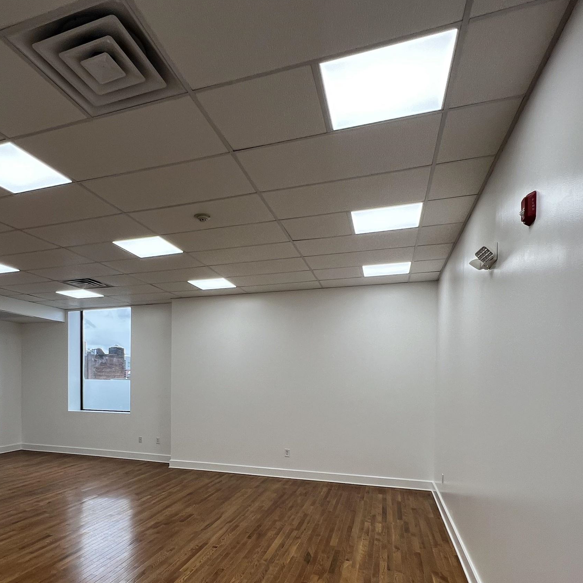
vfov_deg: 70.1
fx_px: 400
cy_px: 389
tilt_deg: -0.1
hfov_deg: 71.1
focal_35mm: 21
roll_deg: -0.2
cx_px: 224
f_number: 1.8
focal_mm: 1.57
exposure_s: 1/120
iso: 40
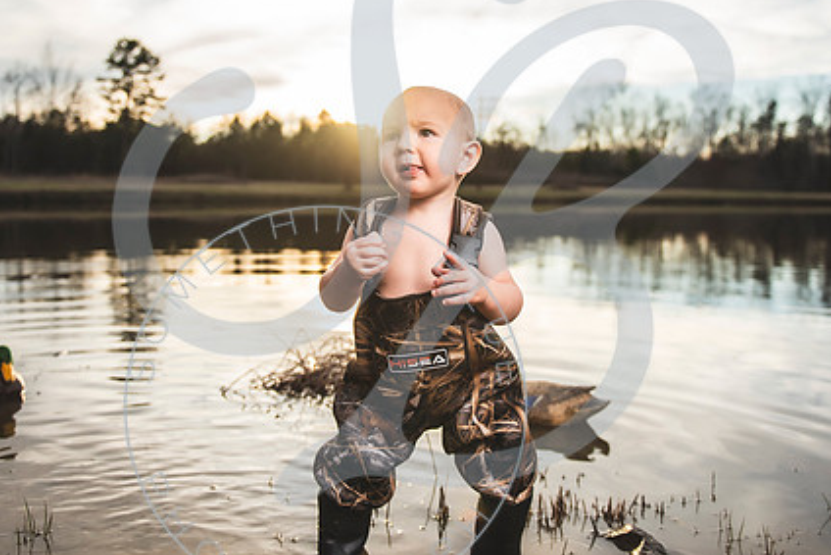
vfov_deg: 37.8
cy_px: 243
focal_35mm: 35
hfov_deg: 54.4
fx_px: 808
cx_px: 402
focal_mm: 24
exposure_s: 1/1000
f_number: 2.8
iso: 100
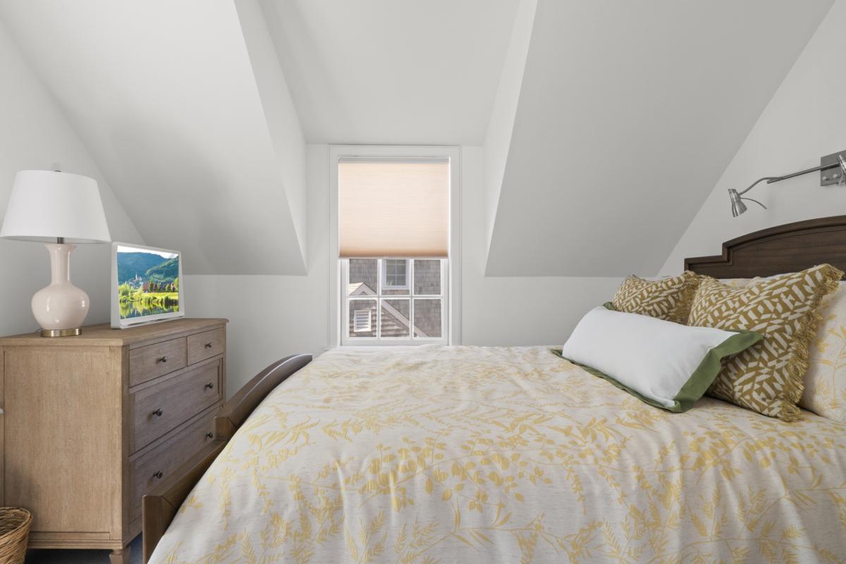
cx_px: 423
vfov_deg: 67.4
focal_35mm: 18
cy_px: 282
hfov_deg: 90.0
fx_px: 423
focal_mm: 12
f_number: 11
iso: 500
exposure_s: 1/10
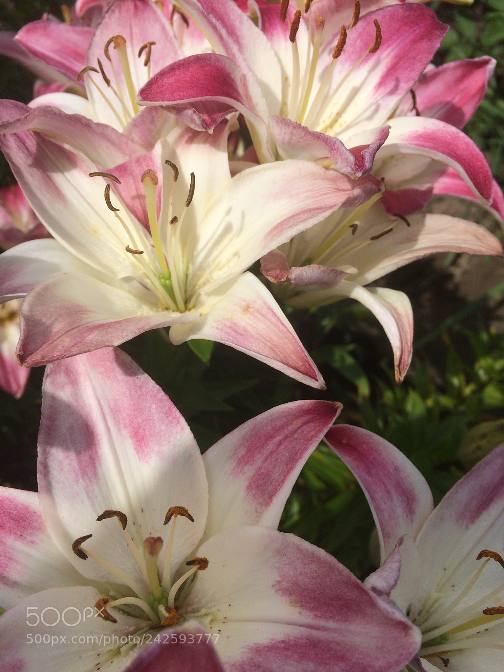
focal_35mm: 29
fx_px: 563
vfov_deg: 61.7
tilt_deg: -54.7
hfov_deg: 48.2
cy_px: 336
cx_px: 252
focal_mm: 4.15
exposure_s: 1/4115
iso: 32
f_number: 2.2
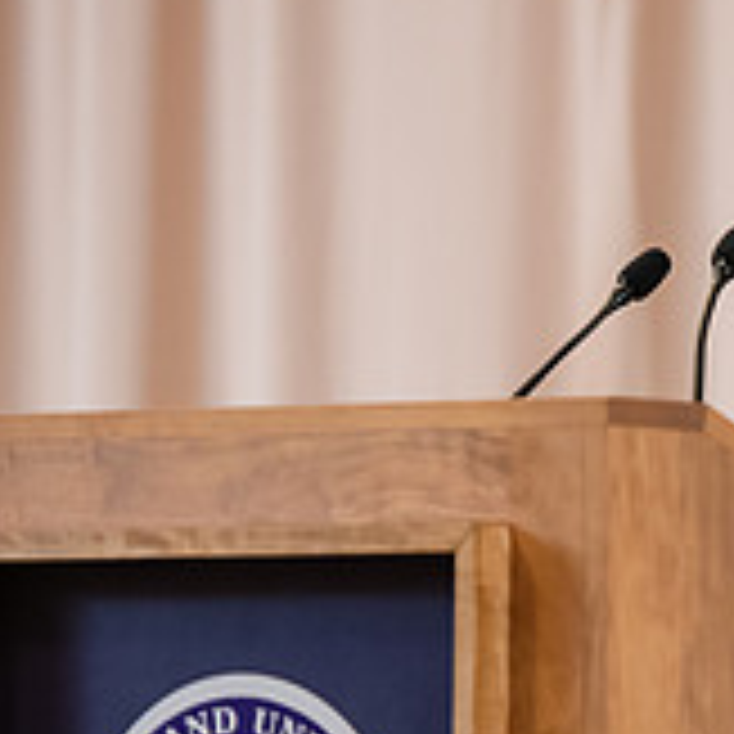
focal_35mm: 469
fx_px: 11251
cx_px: 1049
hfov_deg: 3.7
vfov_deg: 3.7
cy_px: 588
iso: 1600
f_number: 3.2
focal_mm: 155
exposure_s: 1/200
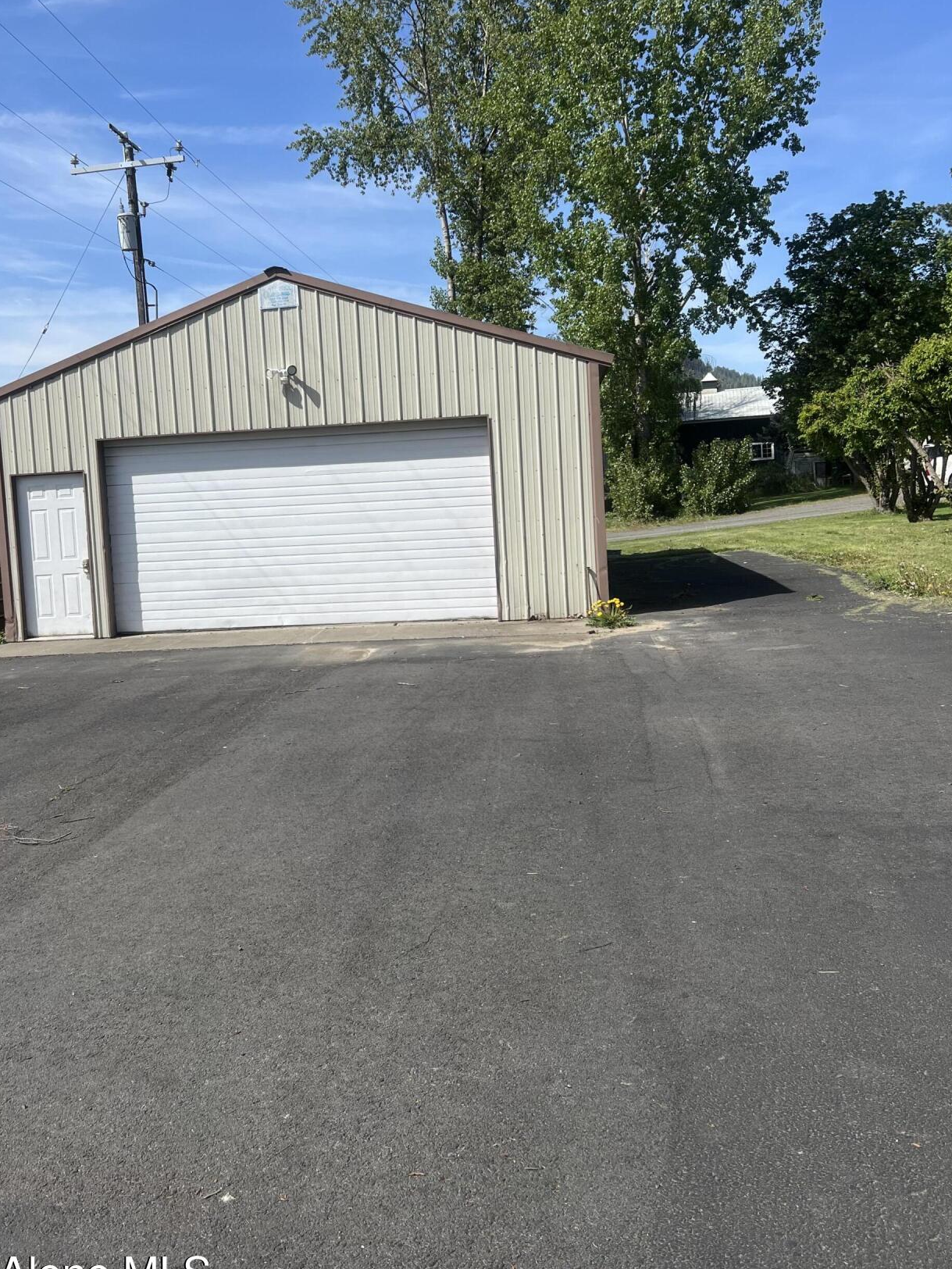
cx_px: 419
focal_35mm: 32
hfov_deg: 44.1
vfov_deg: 56.7
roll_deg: +1.6
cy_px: 564
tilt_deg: -2.9
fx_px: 1173
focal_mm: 5.7
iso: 50
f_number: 1.5
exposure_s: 1/3831
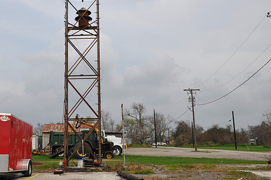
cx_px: 99
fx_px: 346
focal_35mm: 46
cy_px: 72
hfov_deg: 42.4
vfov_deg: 29.1
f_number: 9
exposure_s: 1/320
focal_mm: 24
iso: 200
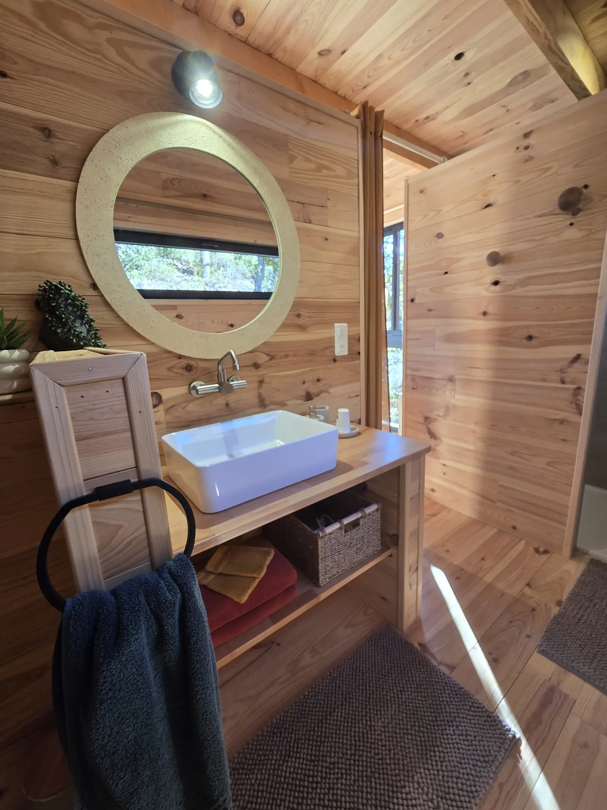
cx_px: 304
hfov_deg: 89.9
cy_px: 405
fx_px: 304
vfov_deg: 106.2
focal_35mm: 13
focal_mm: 2.2
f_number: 2.2
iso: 125
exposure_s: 1/50
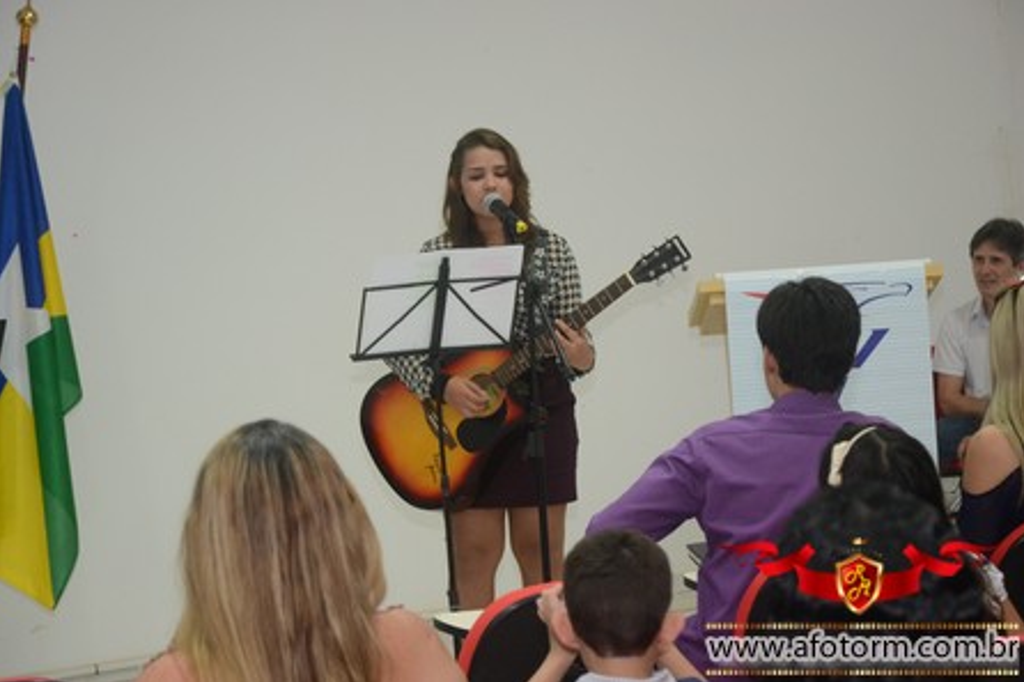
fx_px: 3014
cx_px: 514
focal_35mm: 106
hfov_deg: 19.3
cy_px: 342
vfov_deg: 12.9
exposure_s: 1/80
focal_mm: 70
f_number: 5.3
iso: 1600
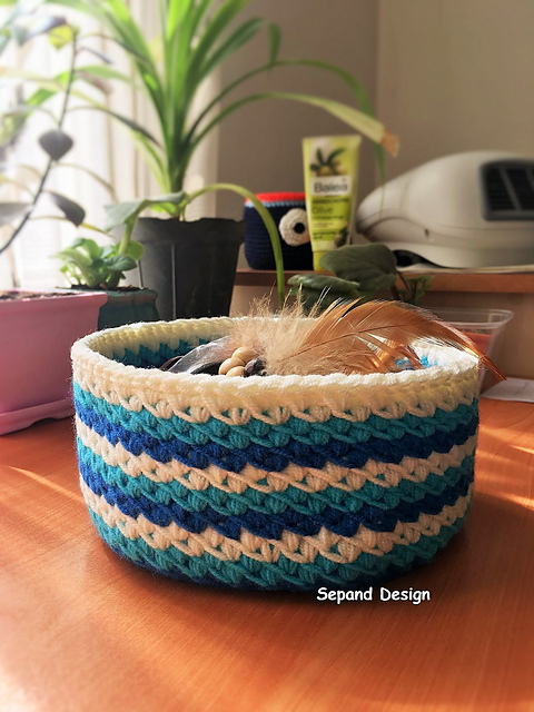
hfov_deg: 48.2
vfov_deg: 61.7
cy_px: 356
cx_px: 267
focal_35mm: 29
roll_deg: +0.4
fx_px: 596
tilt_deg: -8.9
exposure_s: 1/169
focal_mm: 4.15
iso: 25
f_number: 2.2
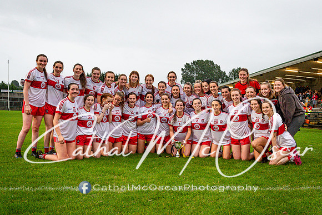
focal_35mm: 39
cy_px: 119
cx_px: 179
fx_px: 352
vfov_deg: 33.9
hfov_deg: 49.1
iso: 1600
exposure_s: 1/125
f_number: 6.3
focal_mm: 32
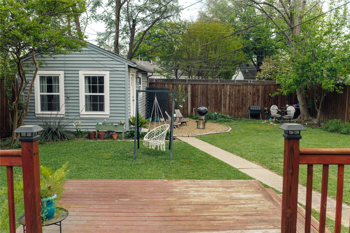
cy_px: 116
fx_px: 340
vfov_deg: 37.9
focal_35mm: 35
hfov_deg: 54.4
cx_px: 175
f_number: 5.6
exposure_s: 1/1000
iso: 1000
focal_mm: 35
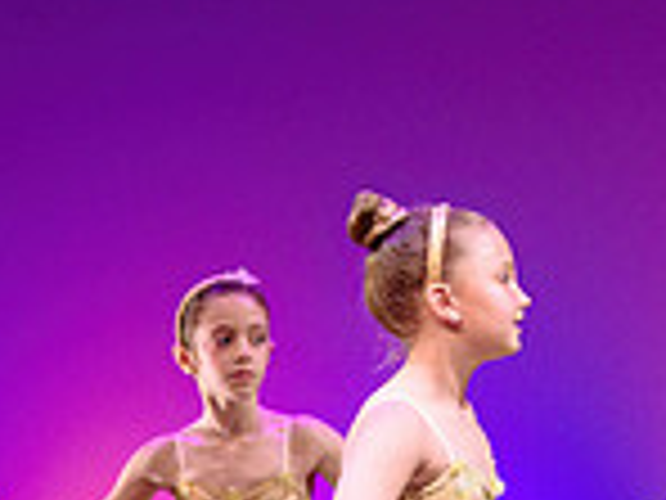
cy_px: 439
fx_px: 9870
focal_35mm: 513
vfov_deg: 2.9
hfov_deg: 3.9
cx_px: 122
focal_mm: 112
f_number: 2.8
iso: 1600
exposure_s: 1/400
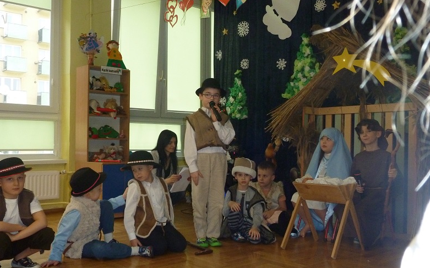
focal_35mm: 38
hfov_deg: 51.5
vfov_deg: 33.6
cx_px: 217
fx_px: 445
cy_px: 141
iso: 400
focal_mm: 5.7
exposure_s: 1/60
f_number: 3.5
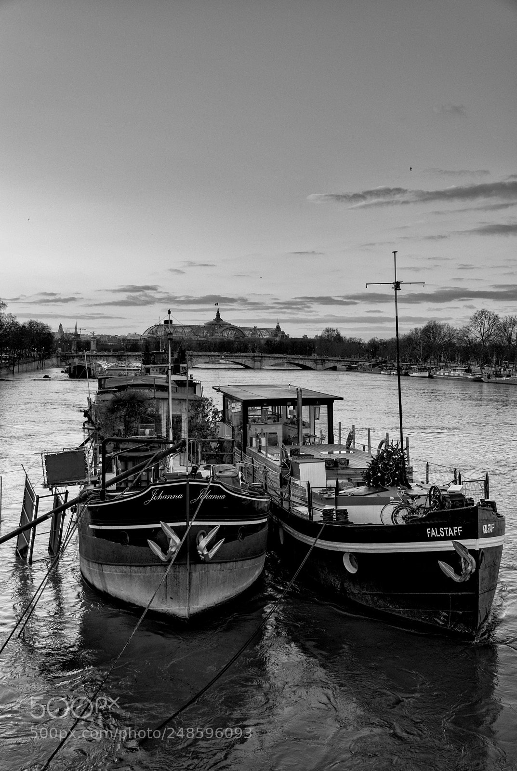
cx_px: 258
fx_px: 772
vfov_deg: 53.0
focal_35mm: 36
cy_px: 386
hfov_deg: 37.0
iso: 100
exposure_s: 1/80
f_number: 3.5
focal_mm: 24
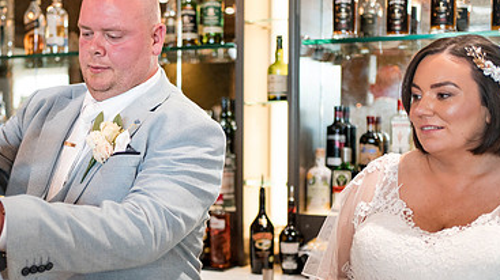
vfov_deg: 20.6
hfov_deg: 35.8
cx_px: 183
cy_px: 186
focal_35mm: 58
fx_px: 769
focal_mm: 35
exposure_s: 1/500
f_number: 1.8
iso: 2500
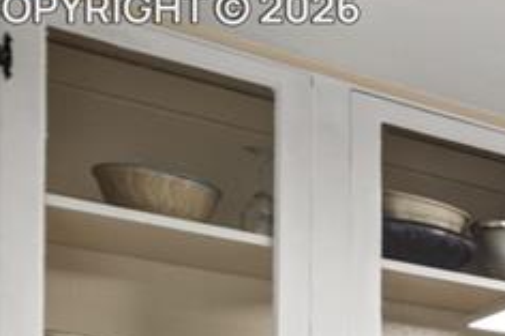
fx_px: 1093
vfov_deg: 15.5
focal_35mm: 78
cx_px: 1042
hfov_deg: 17.5
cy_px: 565
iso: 250
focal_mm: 18
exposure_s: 1/1.25
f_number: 8
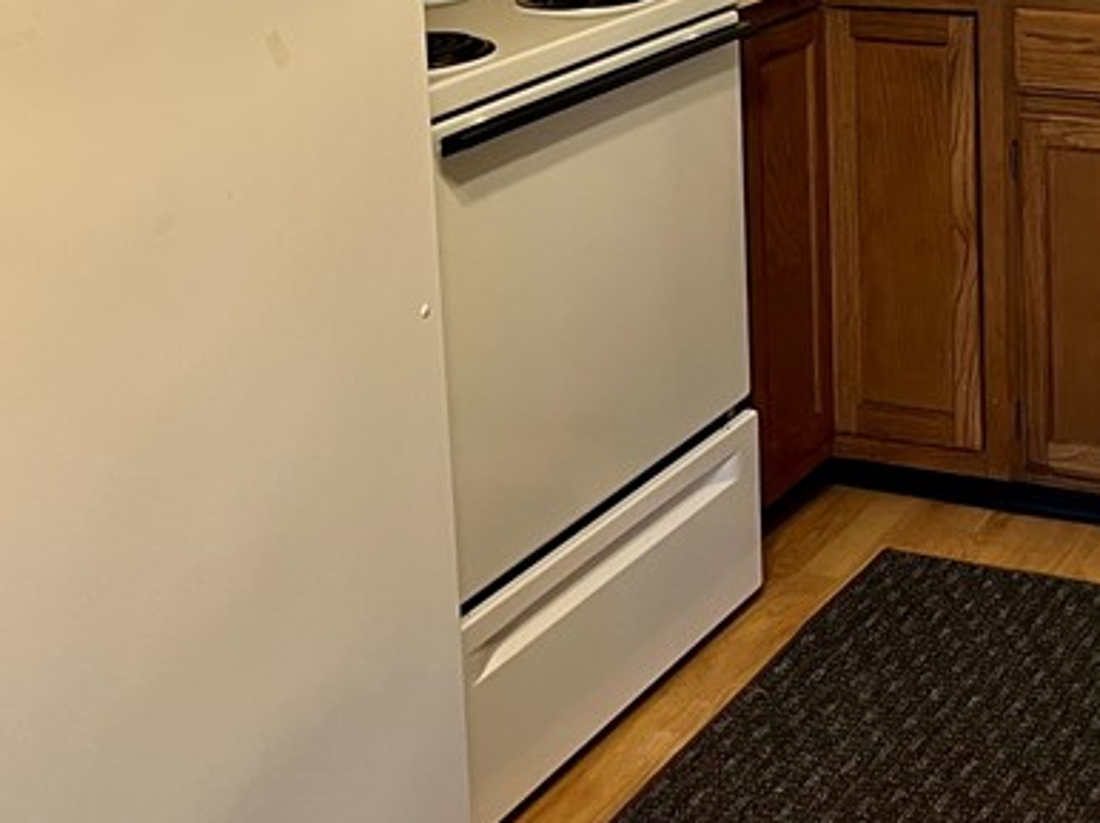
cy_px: -225
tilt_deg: -5.1
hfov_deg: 27.1
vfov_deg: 19.7
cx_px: 1003
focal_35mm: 69
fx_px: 2191
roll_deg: +1.1
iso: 125
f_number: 1.6
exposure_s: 1/60
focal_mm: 5.1
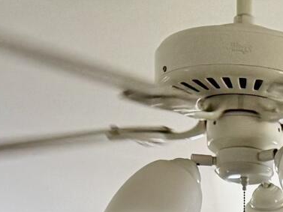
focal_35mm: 191
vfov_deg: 6.6
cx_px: 517
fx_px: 1562
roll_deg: -1.6
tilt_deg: -5.3
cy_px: 782
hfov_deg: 9.8
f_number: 1.78
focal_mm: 6.76
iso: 125
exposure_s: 1/127
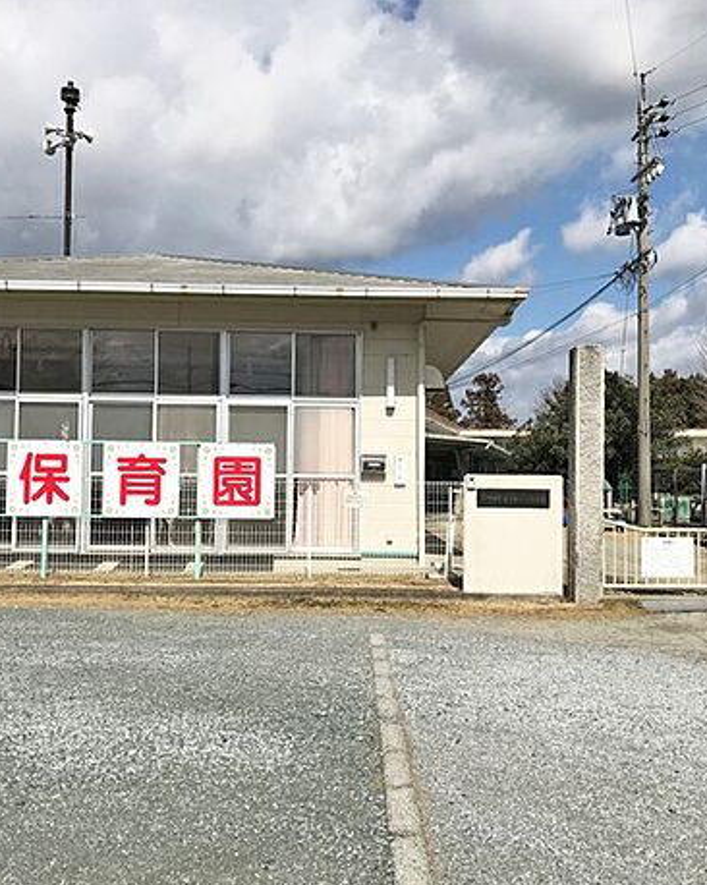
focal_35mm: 37
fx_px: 968
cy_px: 447
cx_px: 359
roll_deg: +1.5
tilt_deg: +4.0
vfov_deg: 49.1
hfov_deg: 40.1
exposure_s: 1/6849
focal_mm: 3.99
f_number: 1.8
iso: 25
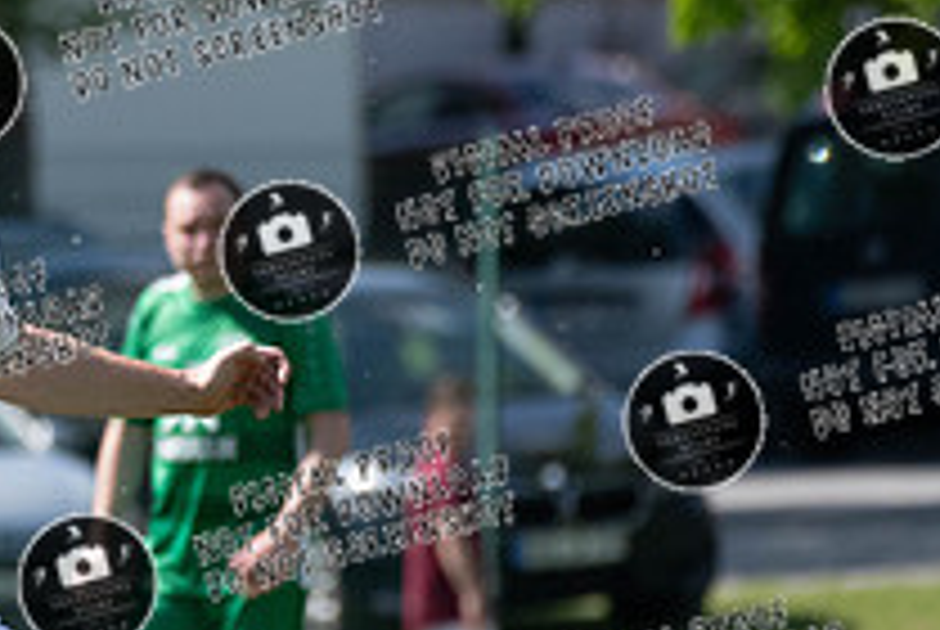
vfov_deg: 1.2
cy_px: 576
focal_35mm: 1115
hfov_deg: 1.8
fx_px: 29155
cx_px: -207
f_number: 5.6
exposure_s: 1/5000
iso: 1250
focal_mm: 320
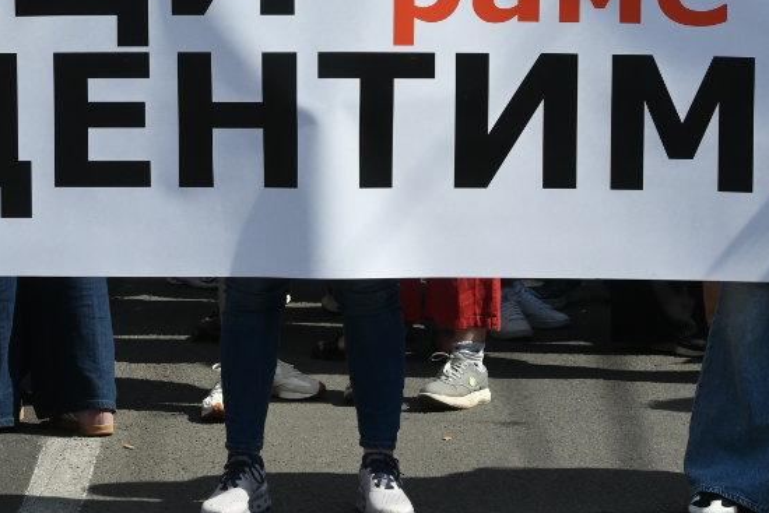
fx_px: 4401
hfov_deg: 10.0
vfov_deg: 6.6
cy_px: -95
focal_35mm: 206
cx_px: 145
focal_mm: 70
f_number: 11
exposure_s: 1/2000
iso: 800
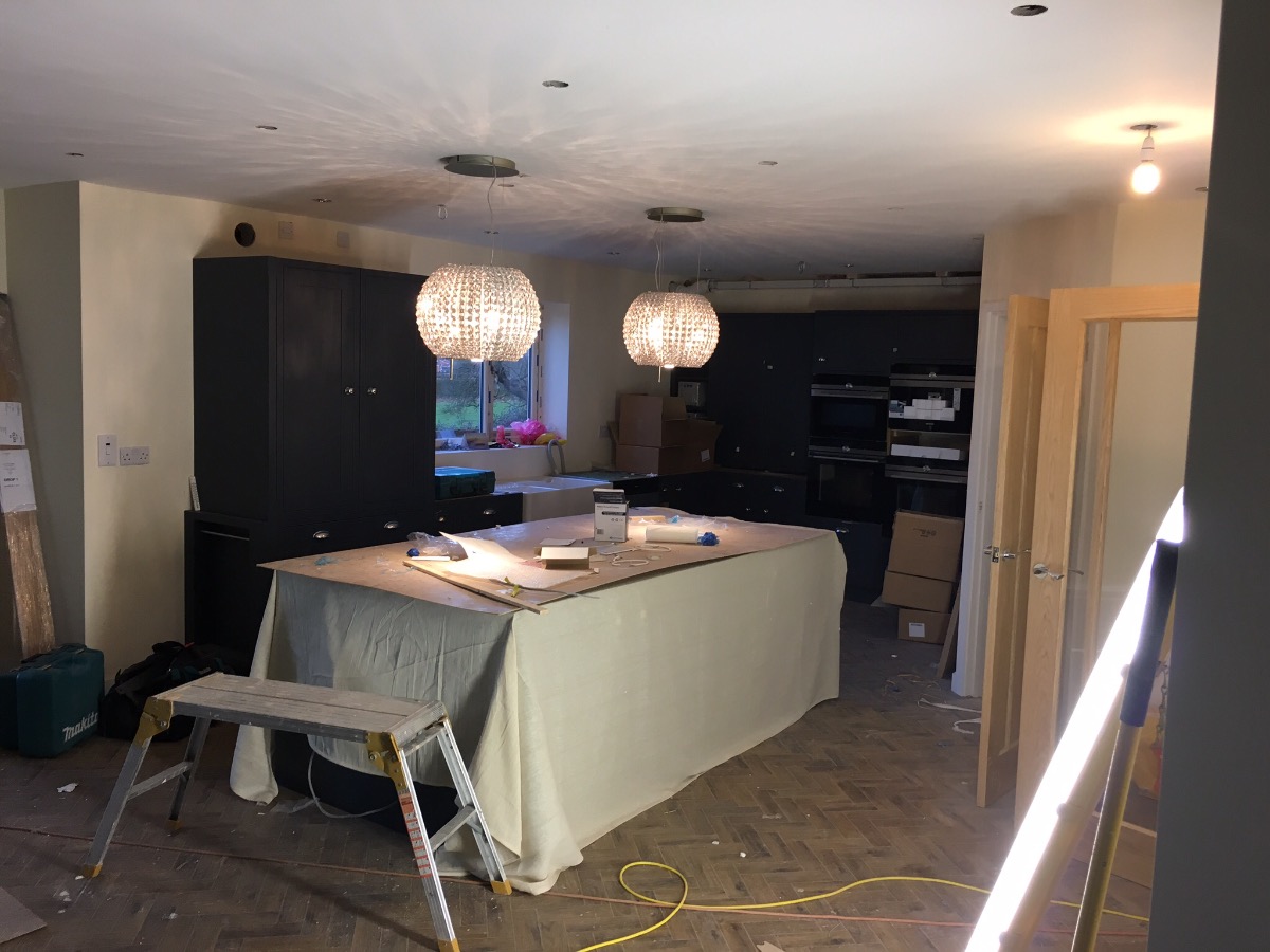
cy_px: 476
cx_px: 635
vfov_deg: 48.2
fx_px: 1064
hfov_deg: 61.7
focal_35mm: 29
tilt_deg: -5.2
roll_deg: -1.2
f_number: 2.2
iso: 64
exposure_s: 1/33
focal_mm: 4.15
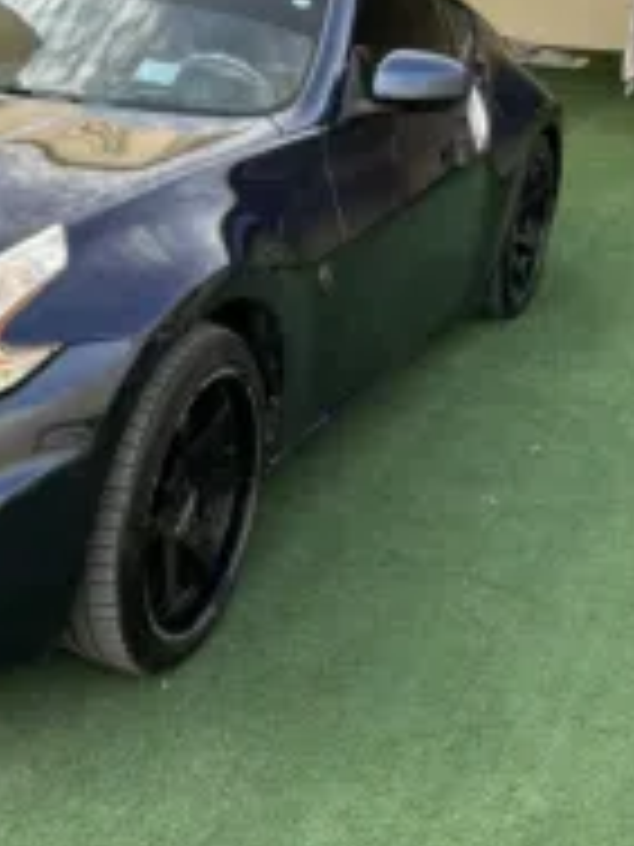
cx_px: -13
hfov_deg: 26.8
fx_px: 1245
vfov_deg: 36.7
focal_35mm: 51
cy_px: 225
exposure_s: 1/634
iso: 80
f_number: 1.78
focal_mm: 6.86
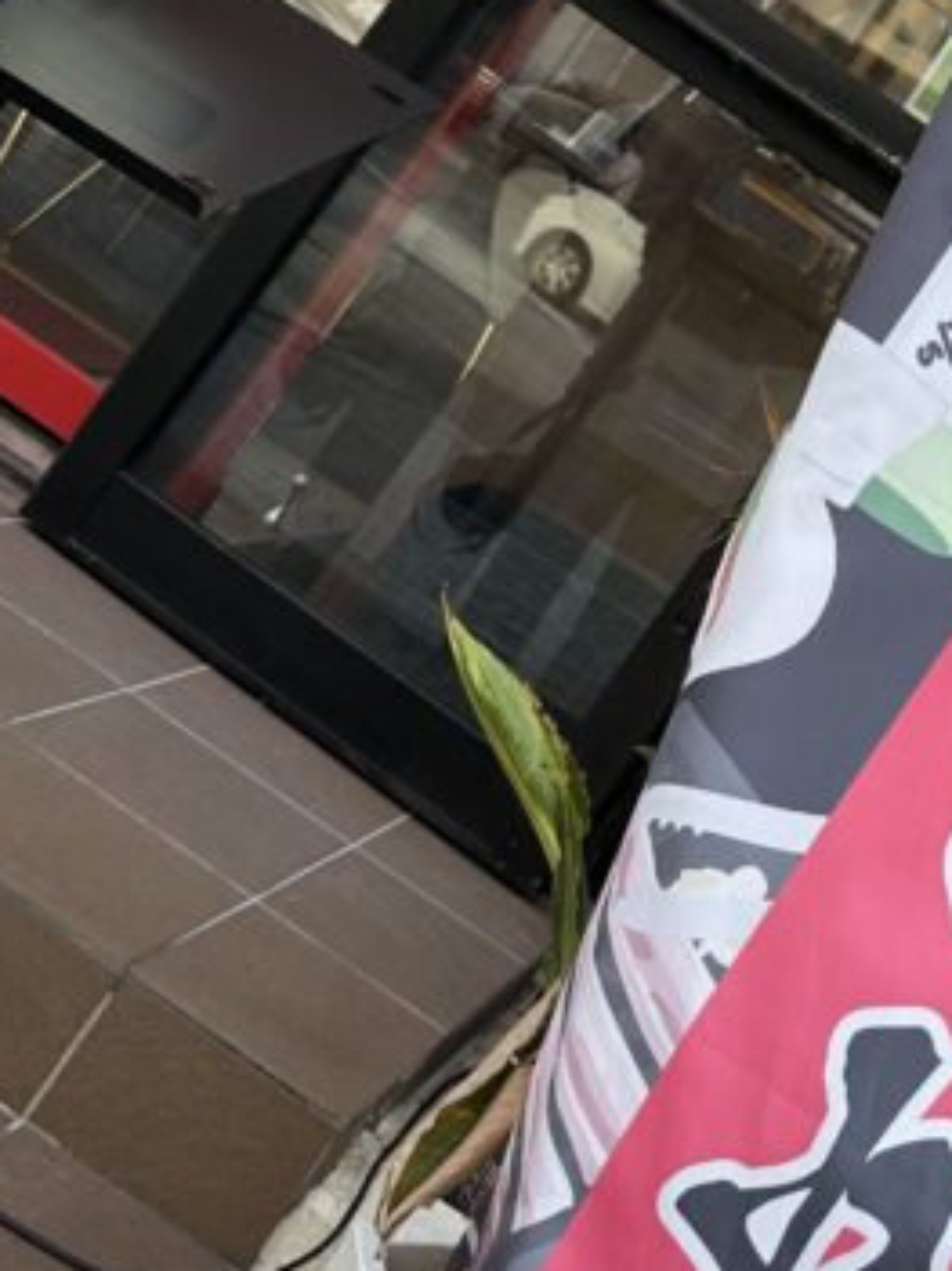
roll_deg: -35.4
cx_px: 1231
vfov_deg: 27.5
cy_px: 355
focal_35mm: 70
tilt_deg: +1.8
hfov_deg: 19.4
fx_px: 2568
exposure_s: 1/208
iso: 64
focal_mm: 6.86
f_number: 1.78
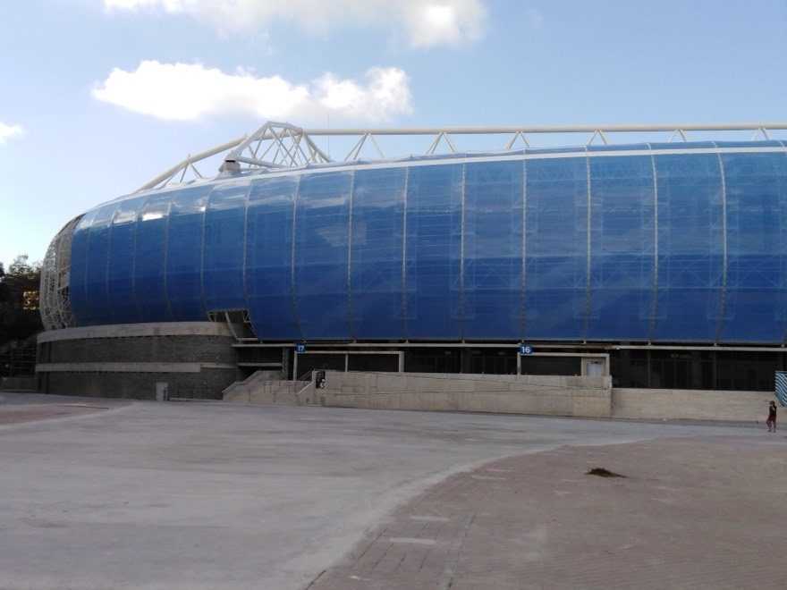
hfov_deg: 67.3
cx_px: 394
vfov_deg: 53.1
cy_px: 295
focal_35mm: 26
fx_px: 591
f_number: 2.2
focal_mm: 3.46
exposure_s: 1/659
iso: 100
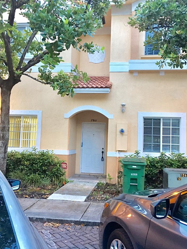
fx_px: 238
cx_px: 98
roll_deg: -2.4
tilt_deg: +5.0
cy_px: 126
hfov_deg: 42.9
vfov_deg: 55.4
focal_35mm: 33
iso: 50
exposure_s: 1/4
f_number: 2.2
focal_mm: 4.15
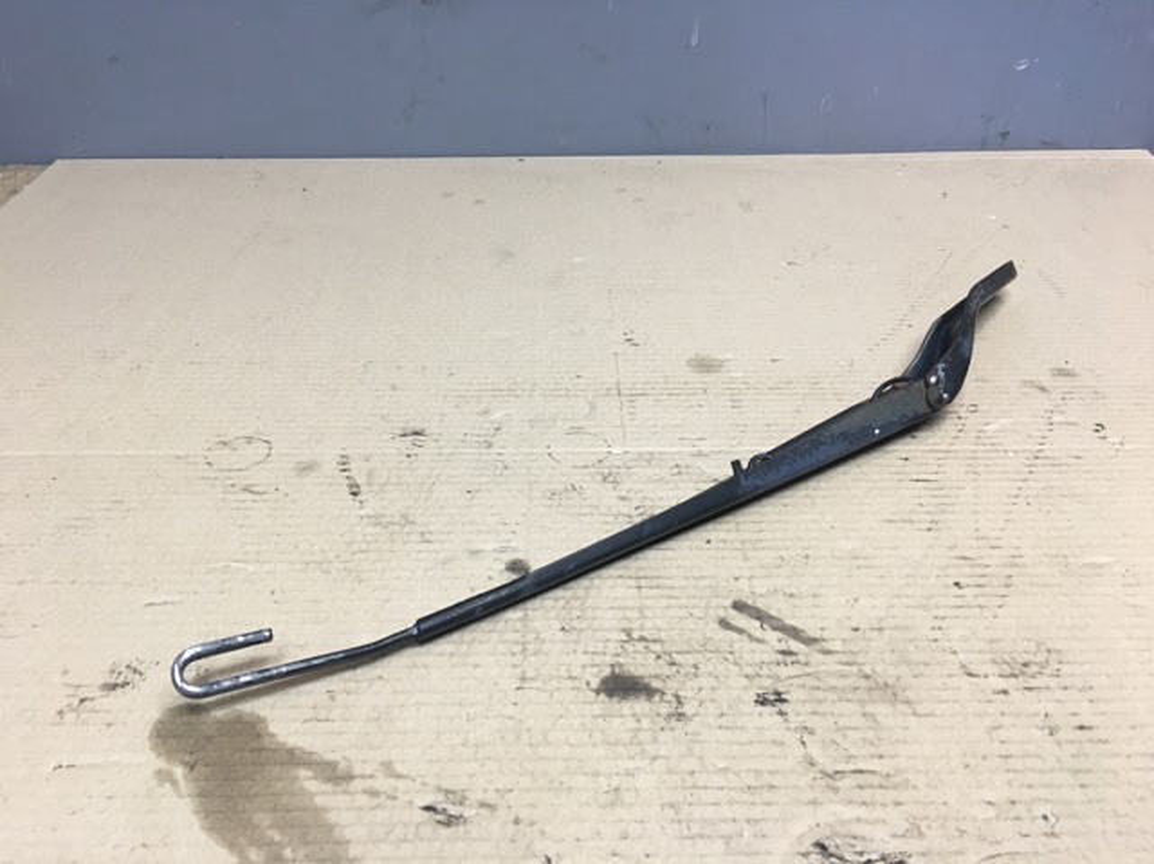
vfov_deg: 48.2
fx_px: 966
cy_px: 432
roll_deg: -1.0
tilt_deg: -33.2
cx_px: 577
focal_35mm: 29
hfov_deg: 61.7
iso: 50
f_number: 2.2
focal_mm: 4.15
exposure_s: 1/33
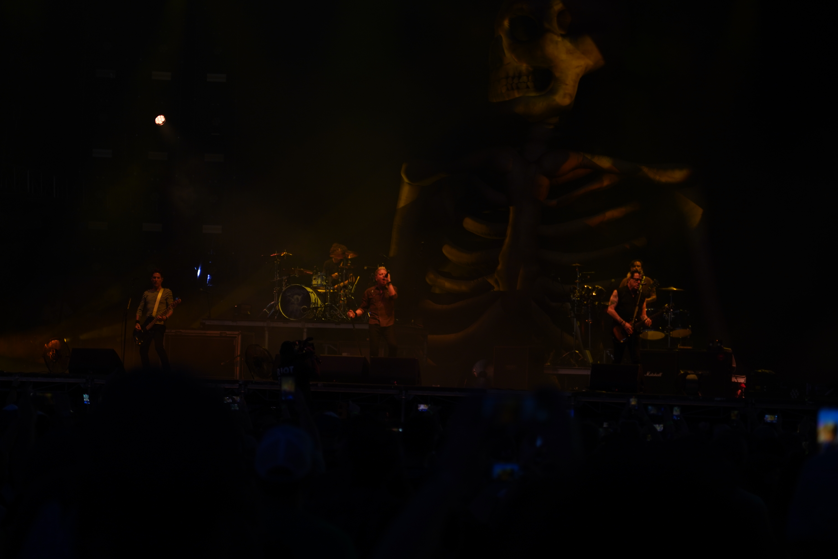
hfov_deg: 19.5
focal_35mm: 105
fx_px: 2444
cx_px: 419
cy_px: 280
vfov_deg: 13.0
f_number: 4
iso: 320
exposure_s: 1/125
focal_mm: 105
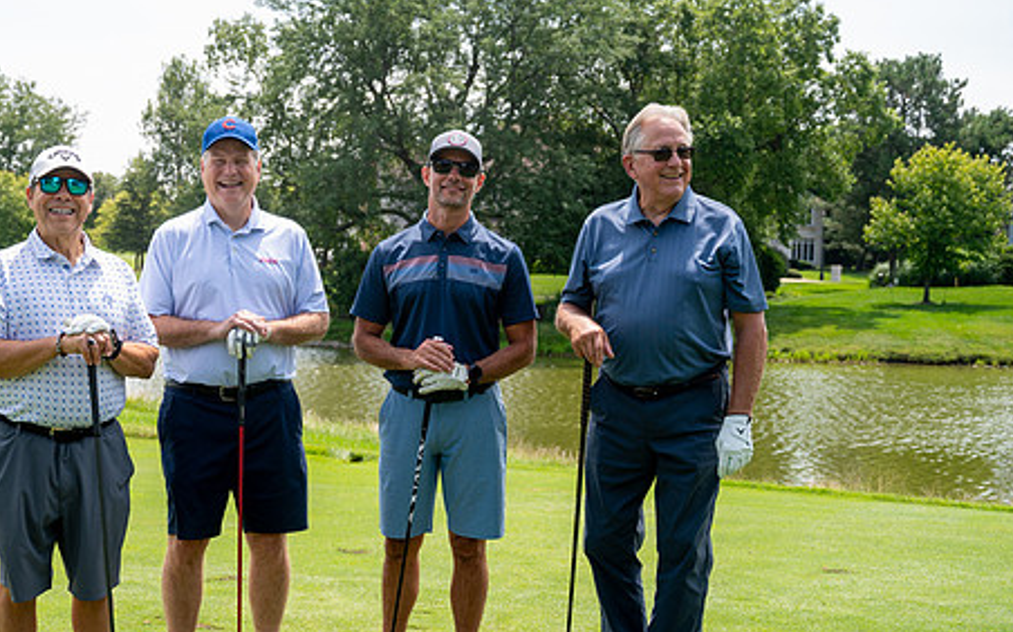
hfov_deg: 36.7
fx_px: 1518
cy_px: 388
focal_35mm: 55
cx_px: 377
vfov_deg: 23.5
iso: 250
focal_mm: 42
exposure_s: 1/640
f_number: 5
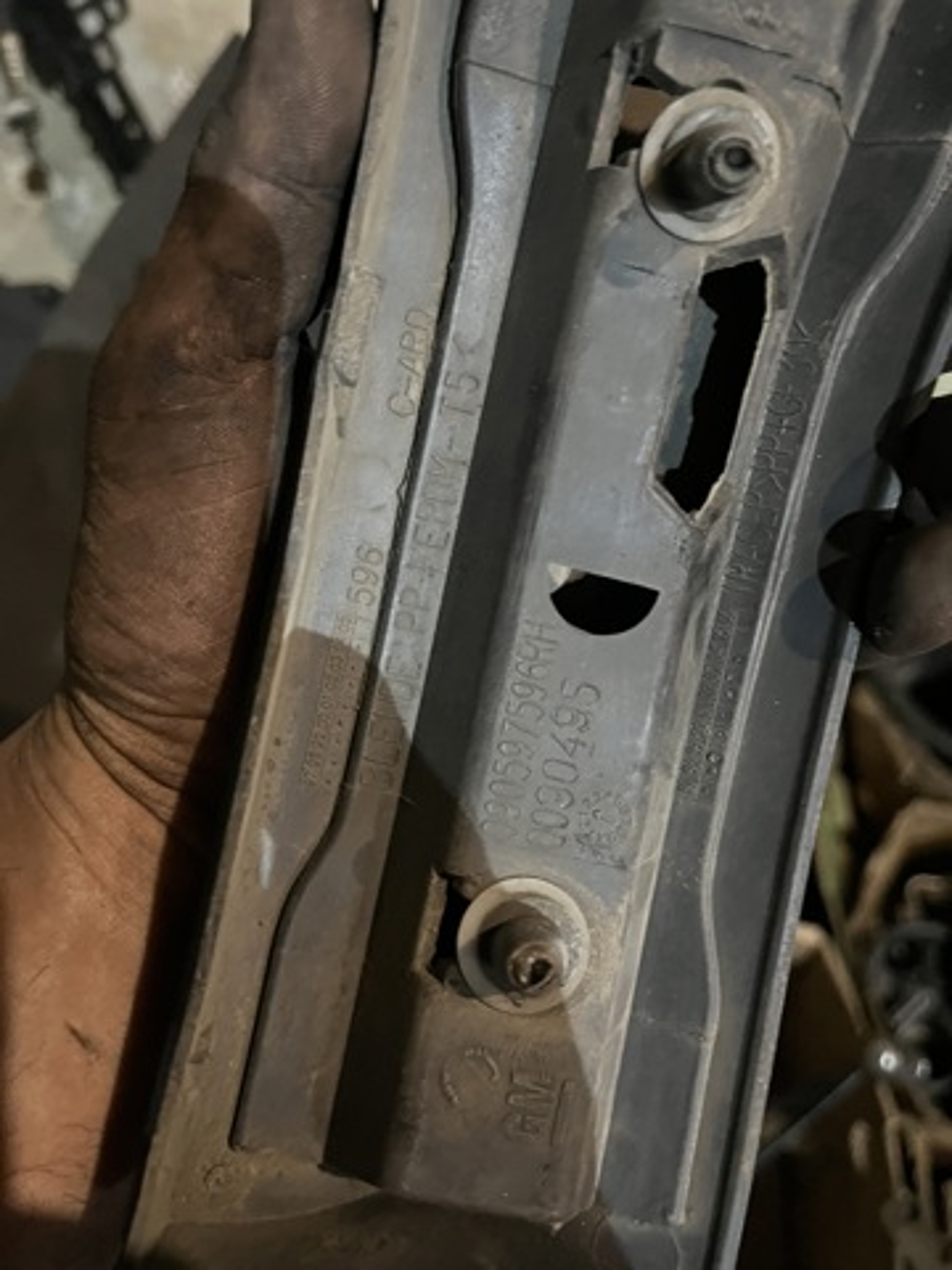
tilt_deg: -48.2
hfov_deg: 53.1
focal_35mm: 26
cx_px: 476
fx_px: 953
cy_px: 635
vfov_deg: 67.3
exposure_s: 1/25
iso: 800
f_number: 1.6
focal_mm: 5.1
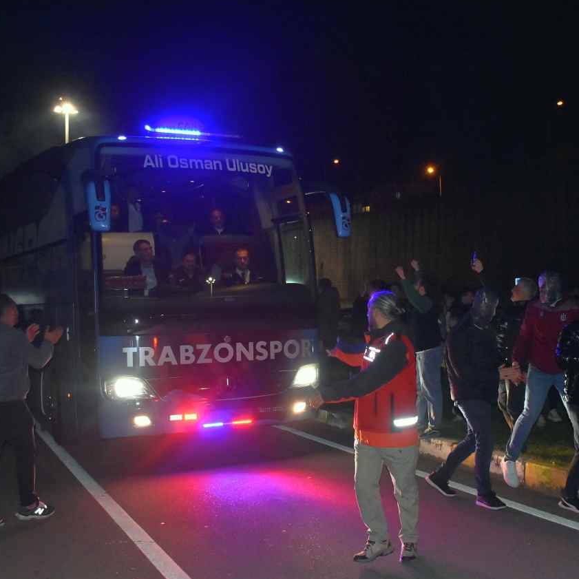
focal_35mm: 45
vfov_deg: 37.8
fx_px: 845
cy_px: 288
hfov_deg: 37.6
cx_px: 359
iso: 2000
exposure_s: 1/250
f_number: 3.8
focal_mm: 23
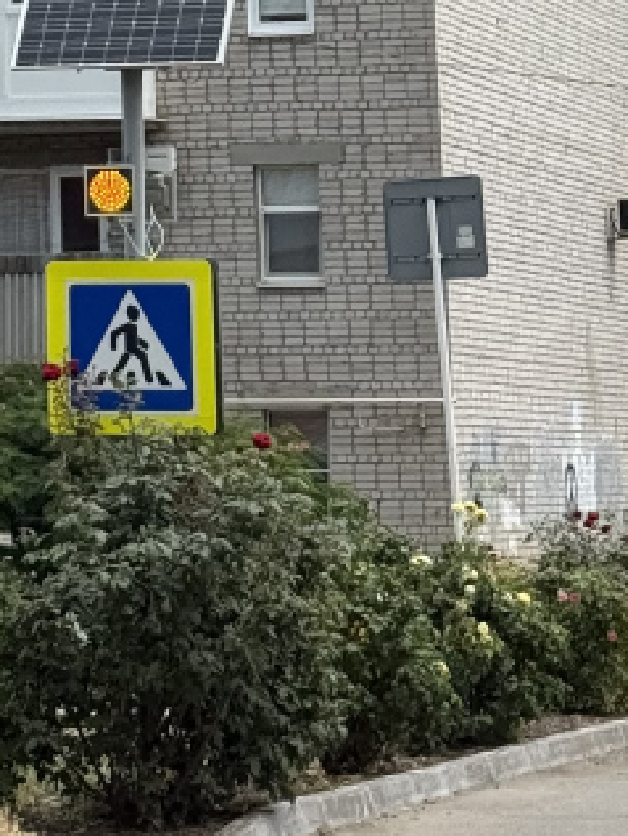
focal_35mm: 197
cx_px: -400
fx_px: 4762
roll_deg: -1.4
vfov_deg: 9.7
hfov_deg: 7.4
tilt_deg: +13.2
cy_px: -493
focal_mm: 6.76
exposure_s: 1/5208
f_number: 1.78
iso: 100
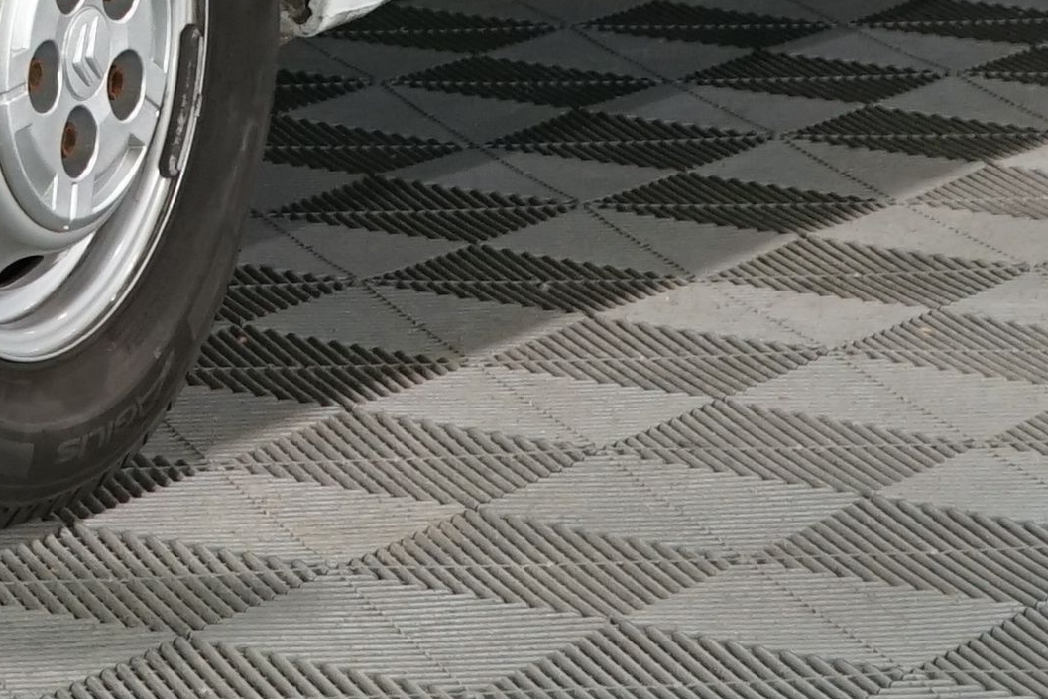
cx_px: -432
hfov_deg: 9.6
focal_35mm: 210
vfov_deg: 6.2
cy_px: -1168
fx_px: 6114
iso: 800
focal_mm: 37
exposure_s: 1/30
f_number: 5.6
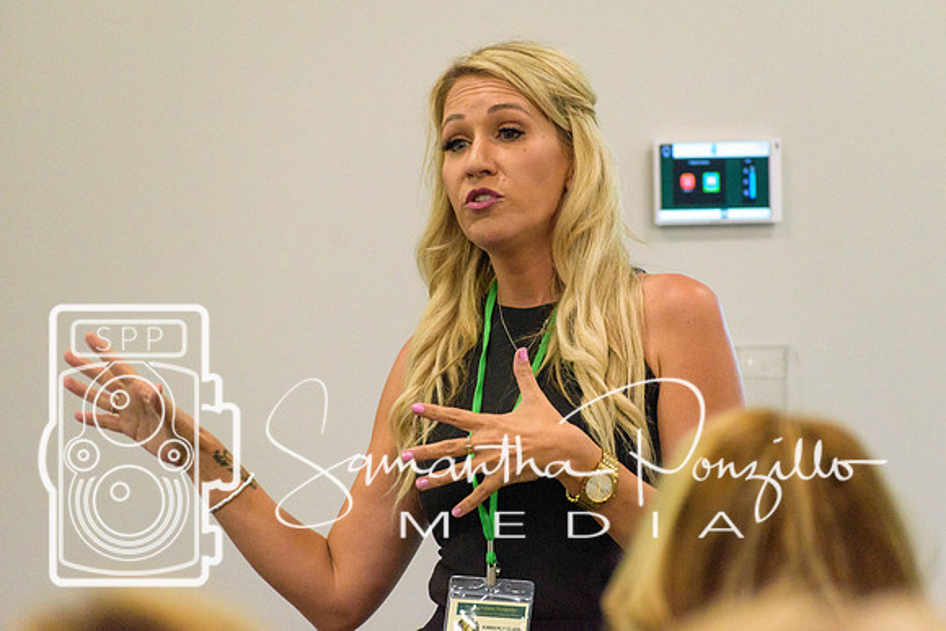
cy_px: 316
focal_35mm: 330
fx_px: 8673
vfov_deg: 4.2
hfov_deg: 6.2
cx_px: 473
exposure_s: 1/500
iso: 2200
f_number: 5.6
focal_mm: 220
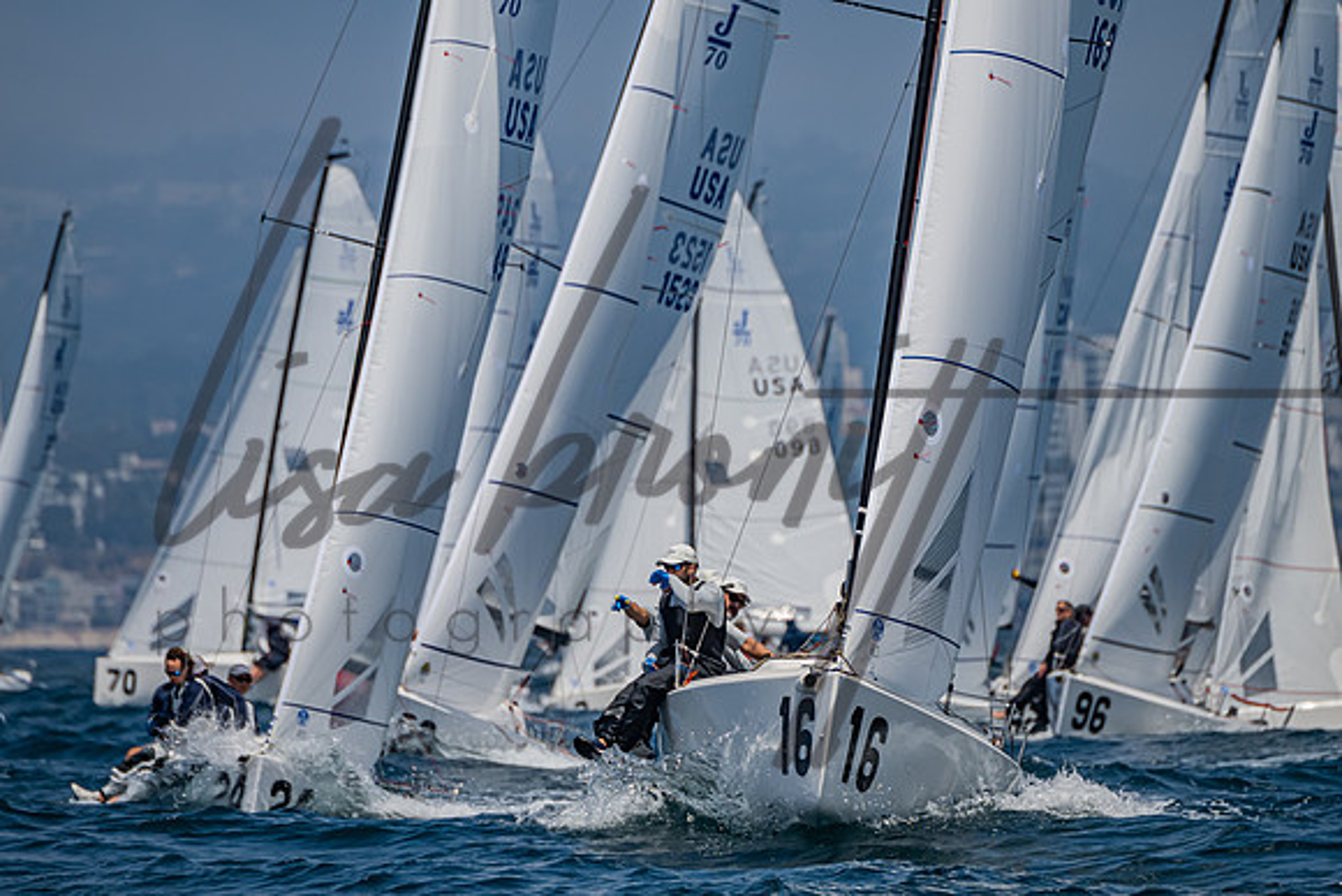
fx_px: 19075
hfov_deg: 4.0
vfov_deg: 2.7
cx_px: 692
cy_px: 396
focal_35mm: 512
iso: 400
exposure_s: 1/2500
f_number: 6.3
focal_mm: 400
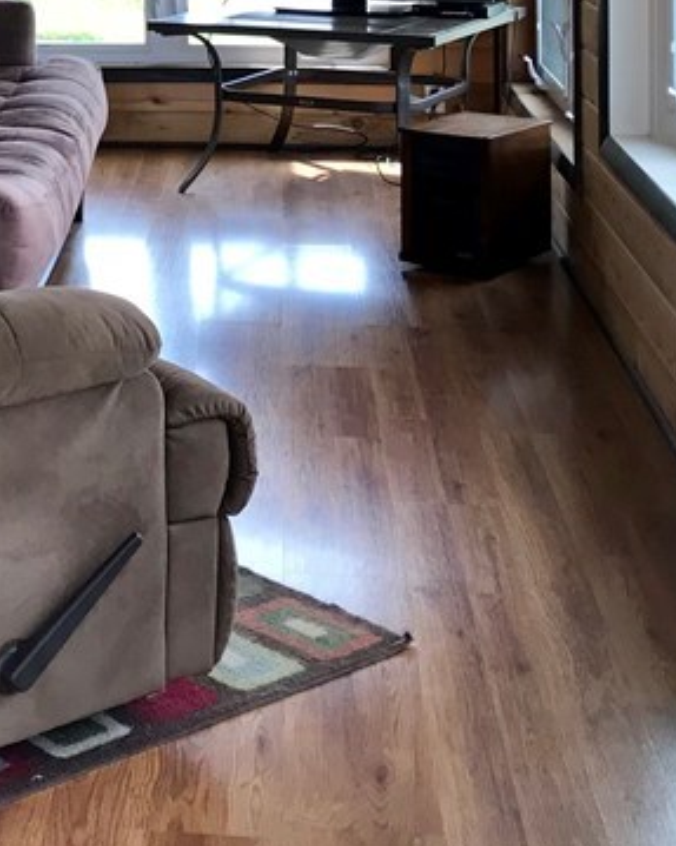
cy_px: -45
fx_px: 1952
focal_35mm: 78
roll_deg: +1.5
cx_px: 28
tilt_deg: -4.8
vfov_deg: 23.2
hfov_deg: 19.2
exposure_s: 1/120
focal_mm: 3.99
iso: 32
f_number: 1.8
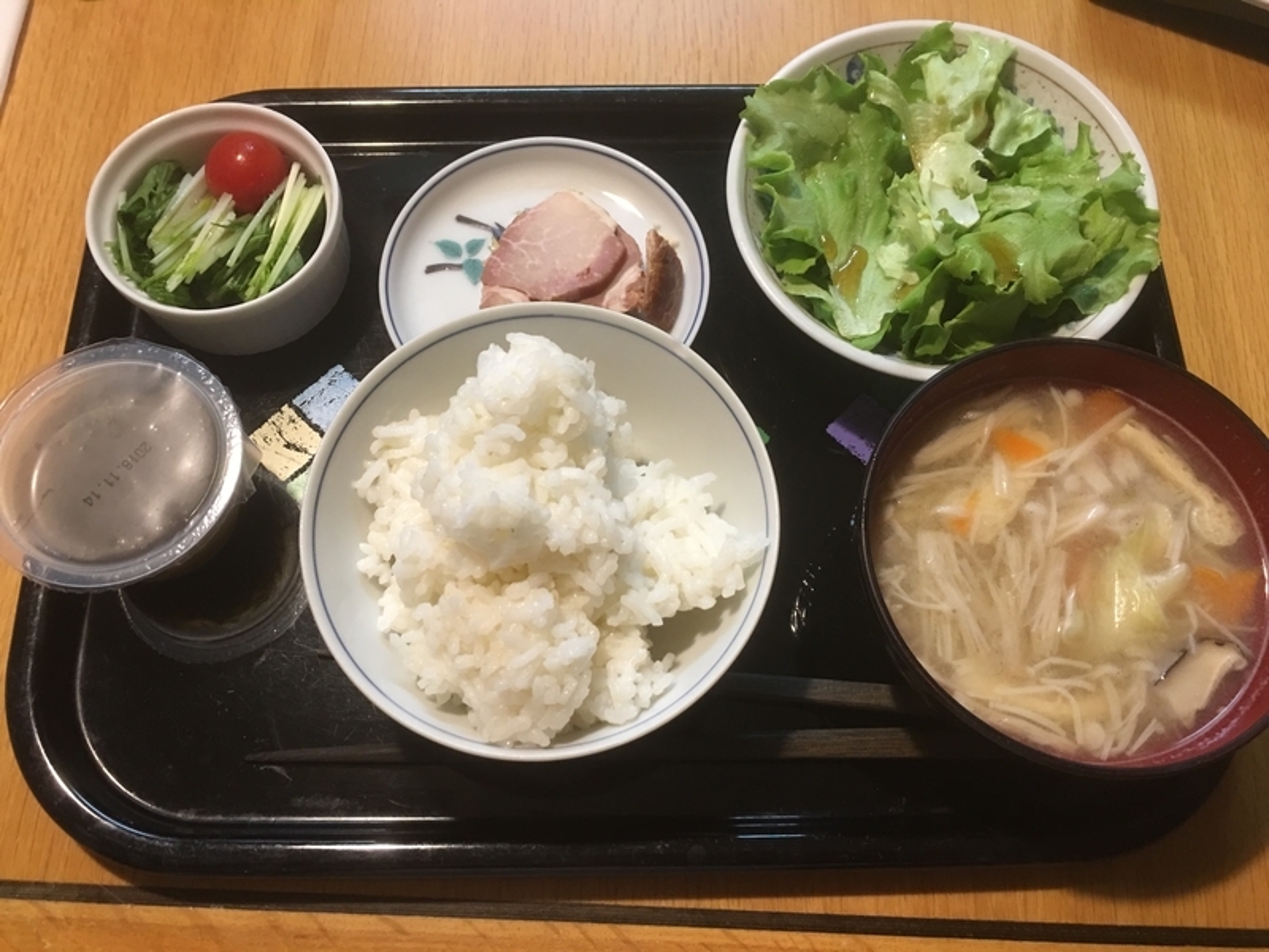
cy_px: 476
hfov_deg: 61.7
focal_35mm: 29
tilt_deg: -69.6
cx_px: 634
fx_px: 1063
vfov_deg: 48.2
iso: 80
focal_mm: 4.15
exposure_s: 1/10
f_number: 2.2
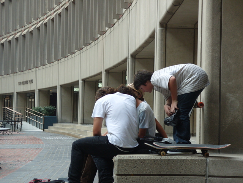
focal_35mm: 105
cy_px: 92
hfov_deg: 18.7
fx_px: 737
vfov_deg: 14.1
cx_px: 122
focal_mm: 23.3
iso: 100
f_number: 3.6
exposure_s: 1/125
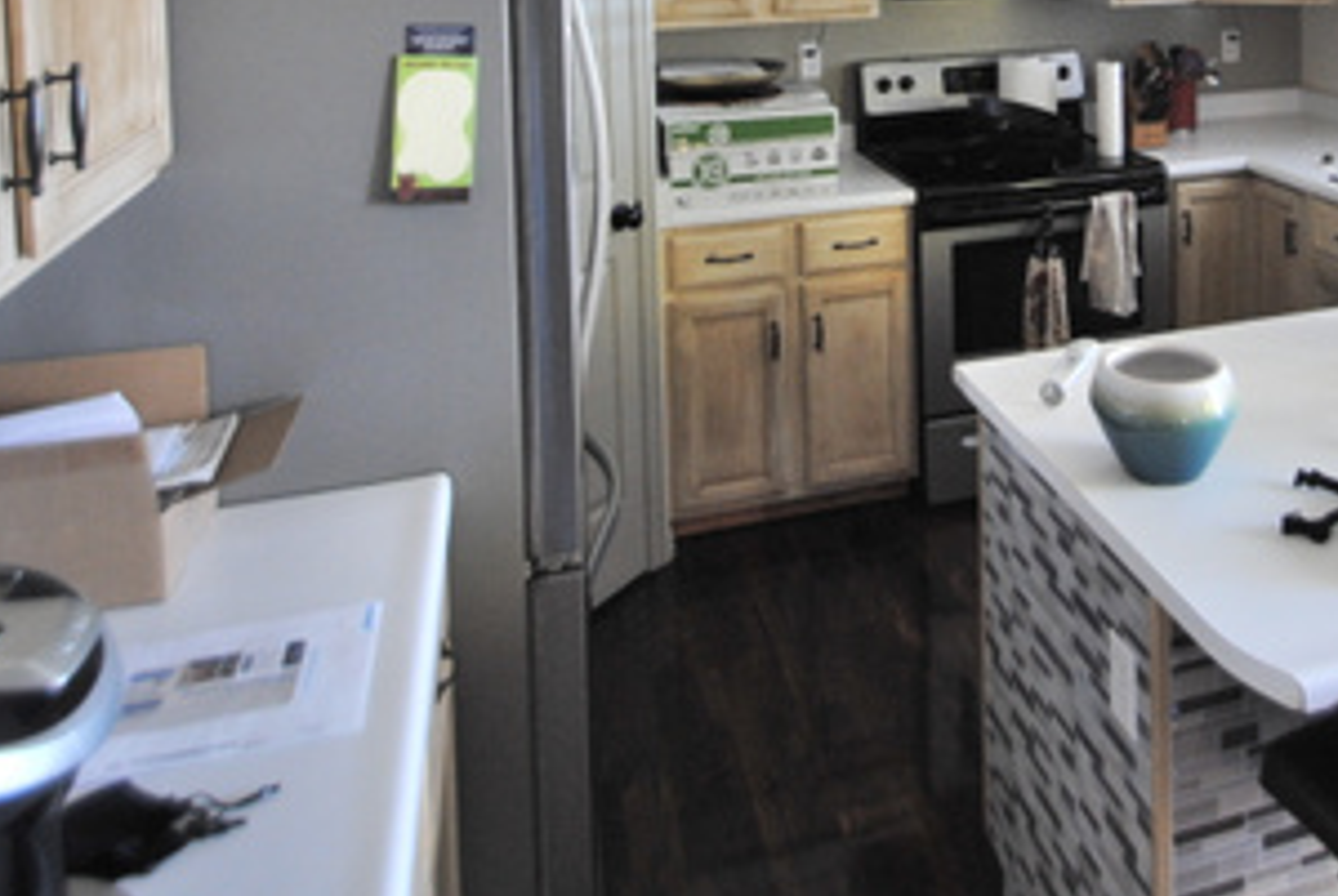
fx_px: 1191
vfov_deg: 36.7
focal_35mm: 32
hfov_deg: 56.8
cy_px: -18
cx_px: 937
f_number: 3.5
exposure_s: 1/25
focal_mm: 10
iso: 400
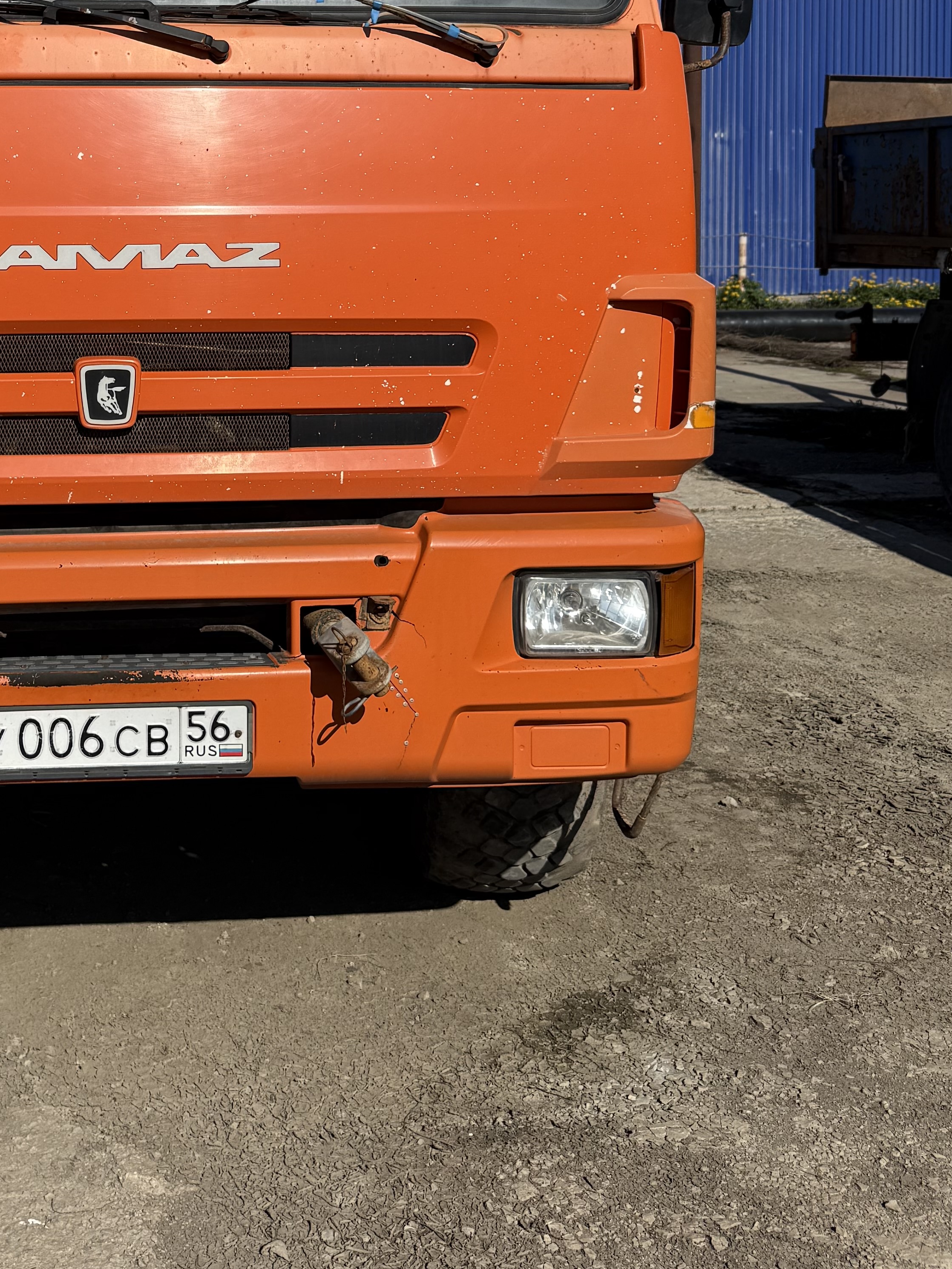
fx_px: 1687
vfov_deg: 39.6
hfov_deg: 30.5
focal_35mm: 46
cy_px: 252
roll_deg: +1.0
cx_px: 155
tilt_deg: -1.6
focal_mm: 6.76
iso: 80
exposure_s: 1/7353
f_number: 1.78
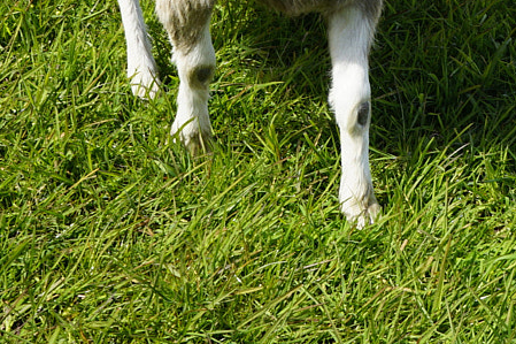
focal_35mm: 146
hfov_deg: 13.8
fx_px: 2092
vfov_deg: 9.2
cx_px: 549
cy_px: -140
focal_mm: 41
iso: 100
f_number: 9
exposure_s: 1/100
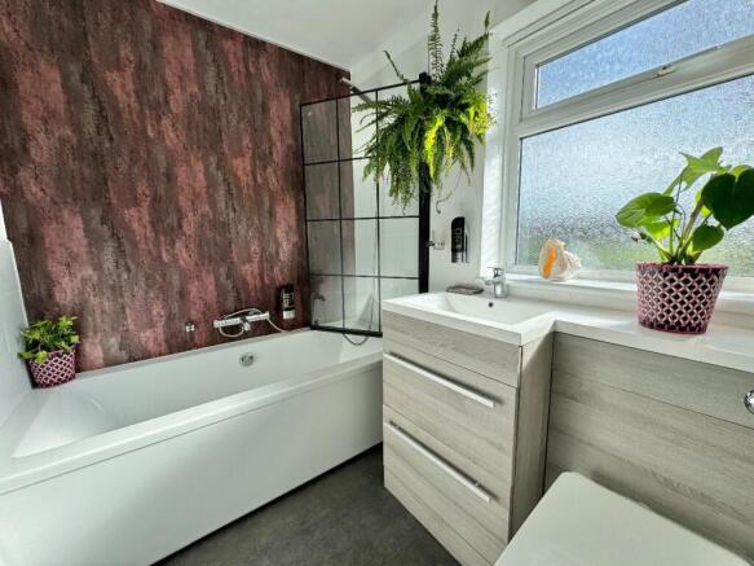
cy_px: 283
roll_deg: +1.2
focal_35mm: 14
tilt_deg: -7.8
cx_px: 377
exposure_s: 1/631
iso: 50
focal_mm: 2.22
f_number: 2.2
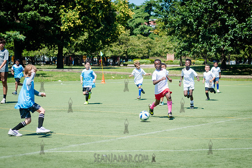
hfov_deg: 20.5
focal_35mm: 99
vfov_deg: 13.8
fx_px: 694
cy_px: 94
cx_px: 156
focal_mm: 80
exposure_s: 1/1250
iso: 200
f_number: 4
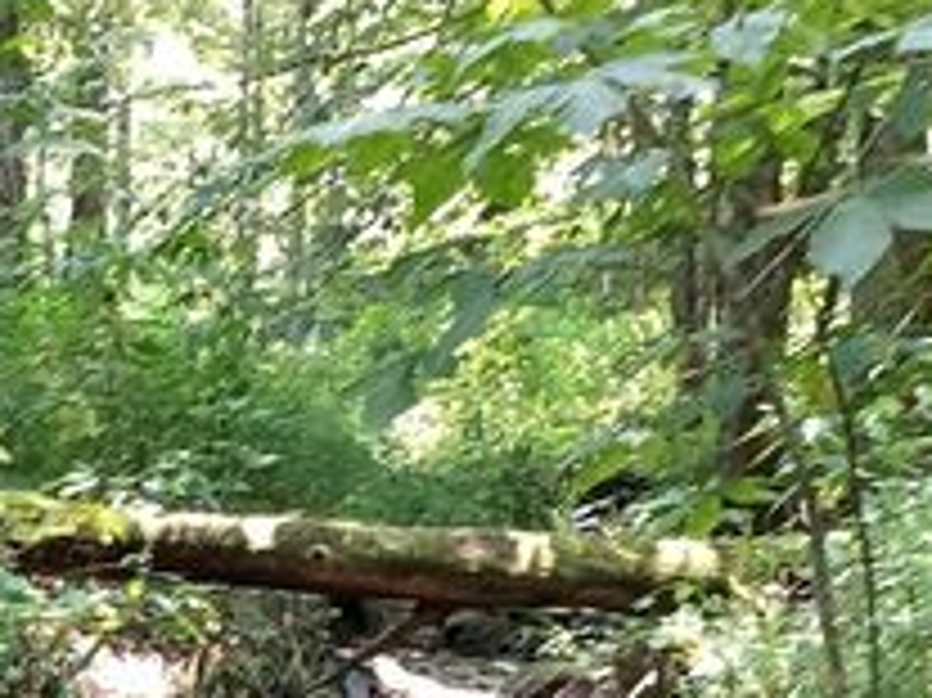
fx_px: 2018
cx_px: 459
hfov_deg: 26.0
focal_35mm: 75
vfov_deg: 18.9
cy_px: 750
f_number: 2.4
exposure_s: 1/50
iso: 125
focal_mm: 3.3
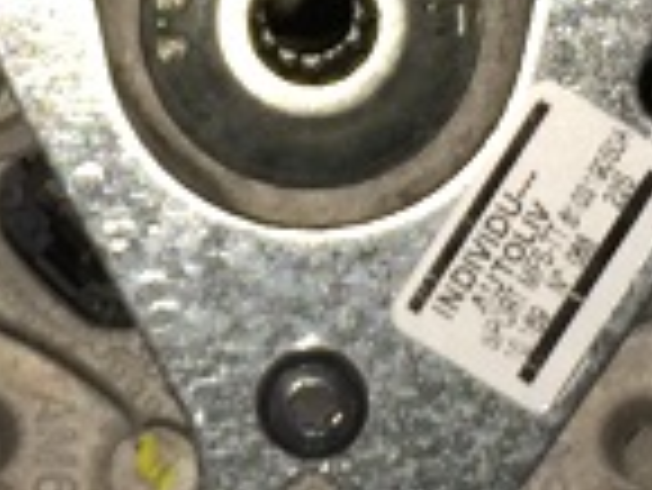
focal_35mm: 212
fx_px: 3996
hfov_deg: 9.3
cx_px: 256
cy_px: -148
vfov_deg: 7.0
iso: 32
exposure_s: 1/49
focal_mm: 4.12
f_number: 2.2
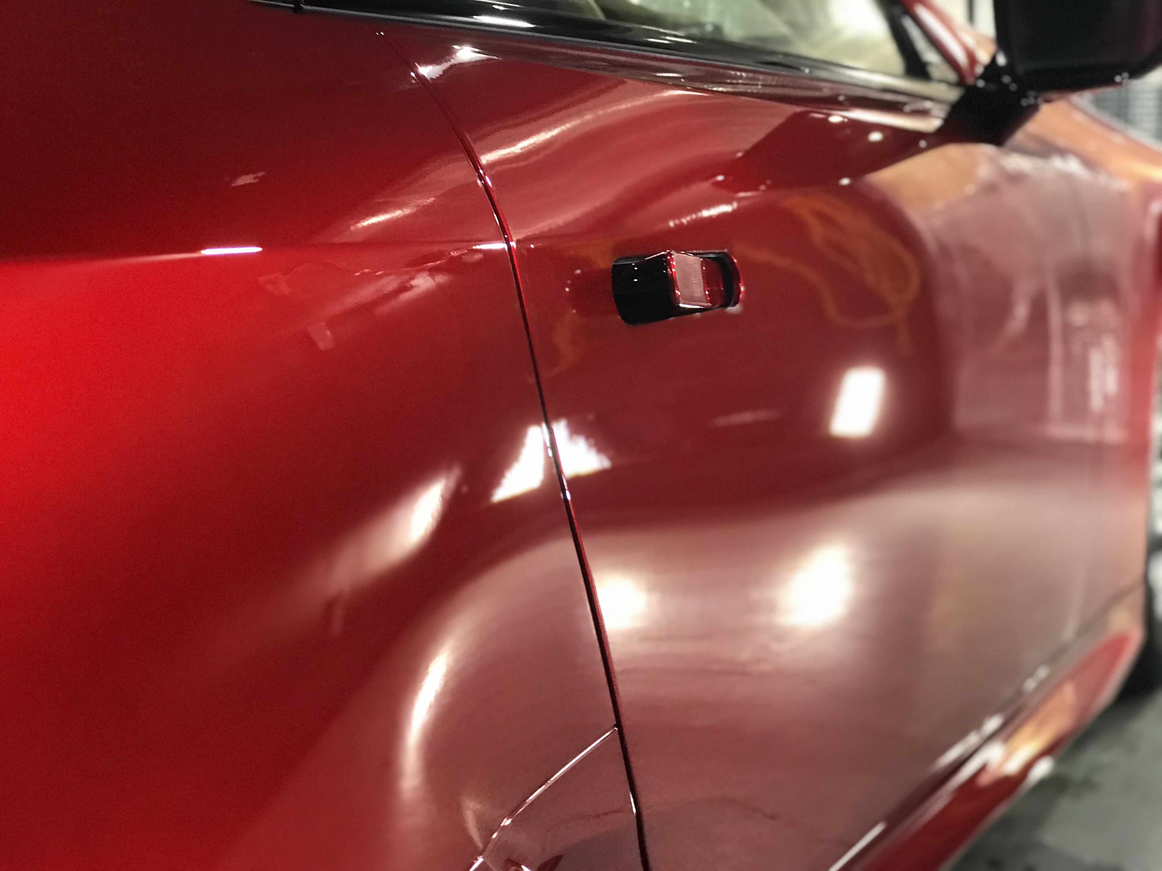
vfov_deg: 25.7
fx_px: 1913
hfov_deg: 33.8
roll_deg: +2.1
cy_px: 436
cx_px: 581
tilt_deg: -8.9
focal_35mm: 57
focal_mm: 6.6
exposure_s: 1/60
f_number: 2.8
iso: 200
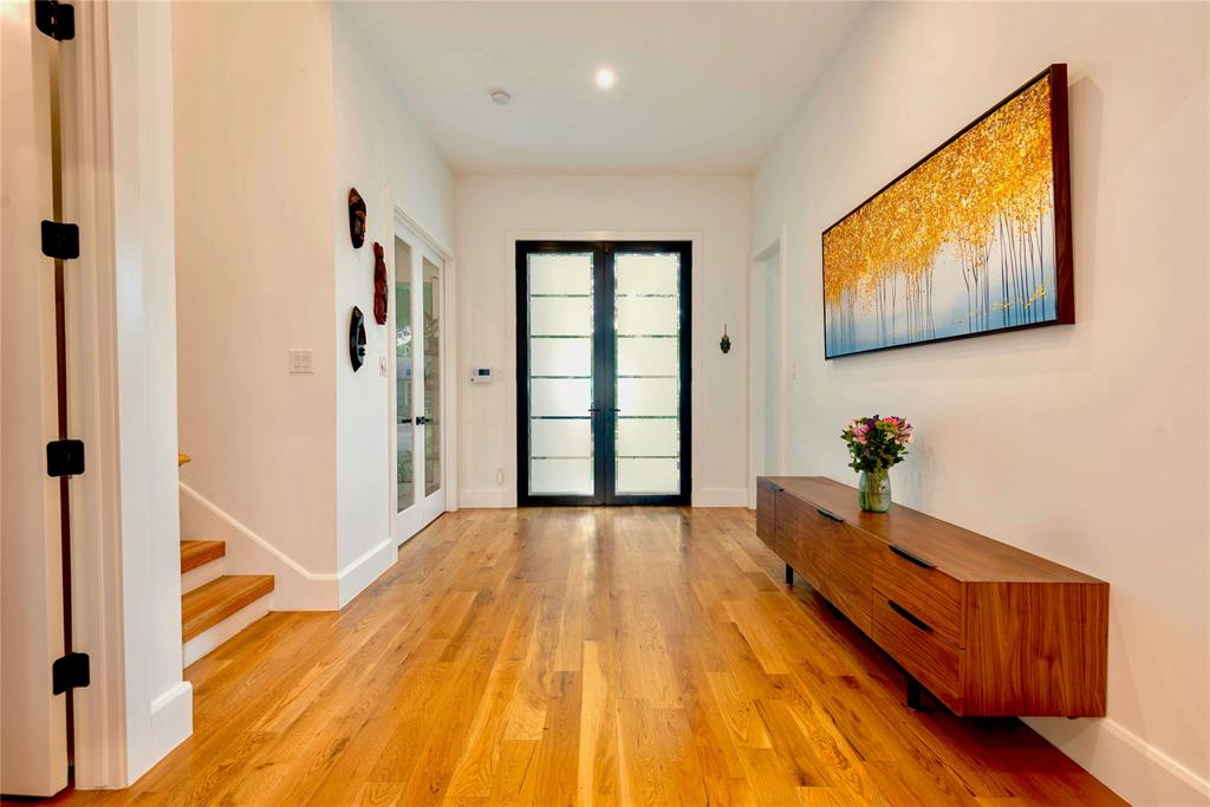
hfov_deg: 96.7
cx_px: 605
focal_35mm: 16
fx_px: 538
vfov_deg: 73.8
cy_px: 404
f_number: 7.1
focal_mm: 16
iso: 100
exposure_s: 1/2.5
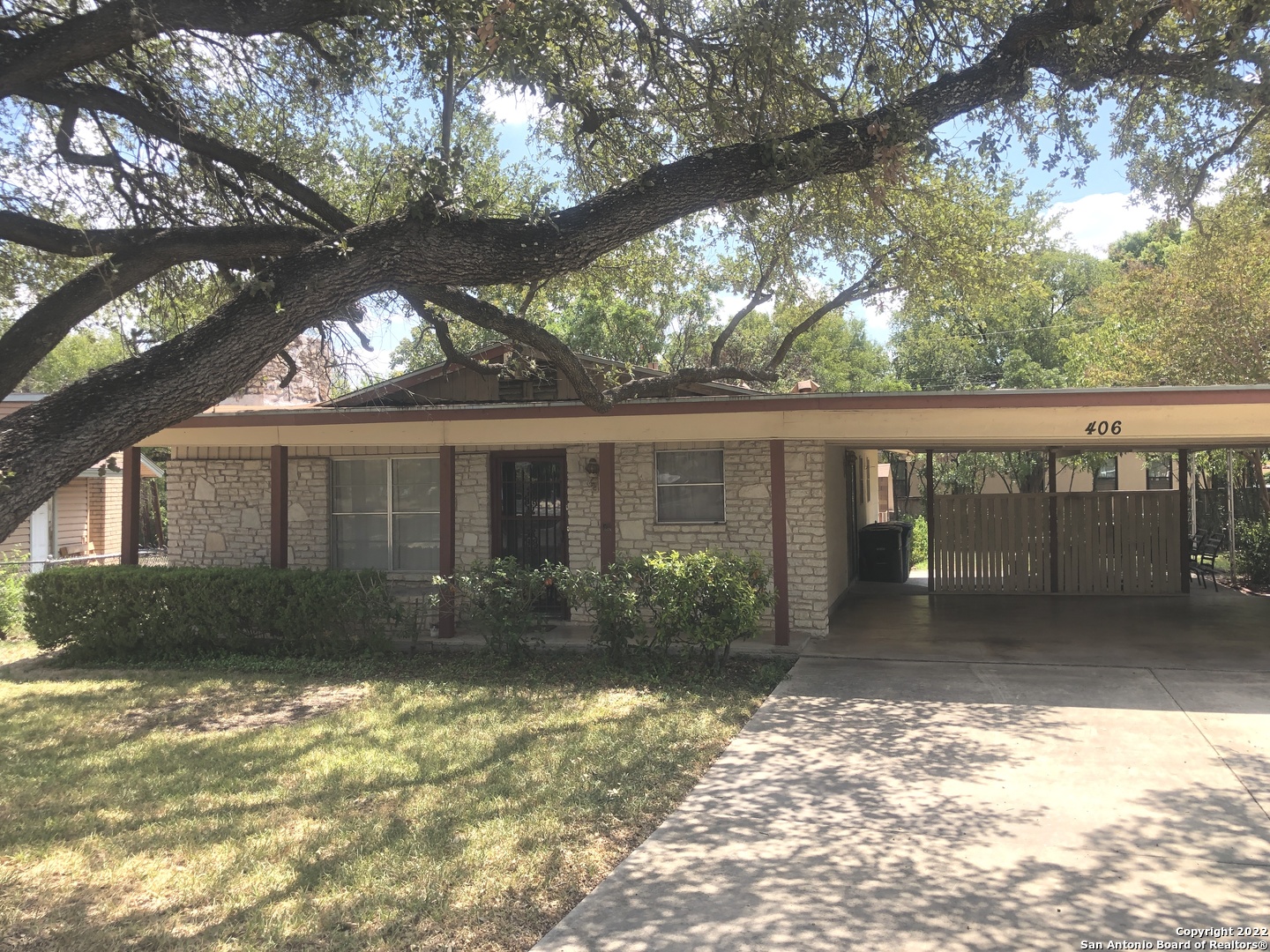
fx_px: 1027
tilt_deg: +0.0
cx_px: 635
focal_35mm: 28
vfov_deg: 49.7
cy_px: 476
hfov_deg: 63.4
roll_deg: +1.0
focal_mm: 3.99
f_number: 1.8
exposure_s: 1/666
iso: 20
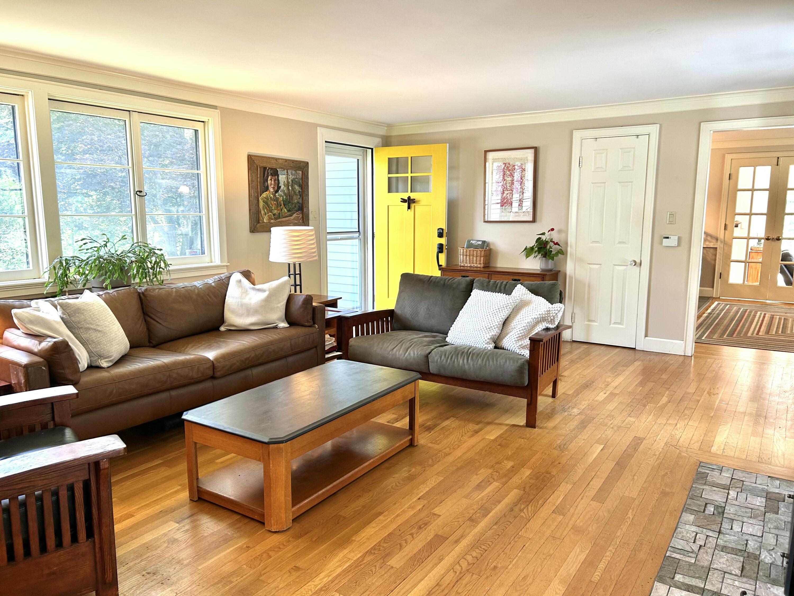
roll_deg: +0.2
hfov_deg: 67.3
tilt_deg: -8.3
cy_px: 298
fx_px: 596
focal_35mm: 26
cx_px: 397
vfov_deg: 53.1
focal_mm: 5.7
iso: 80
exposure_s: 1/60
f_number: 1.5
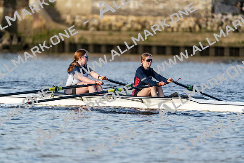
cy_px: 82
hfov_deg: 3.4
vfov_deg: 2.3
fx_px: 4067
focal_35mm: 600
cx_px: 122
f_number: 6.3
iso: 1000
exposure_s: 1/2000
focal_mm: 600
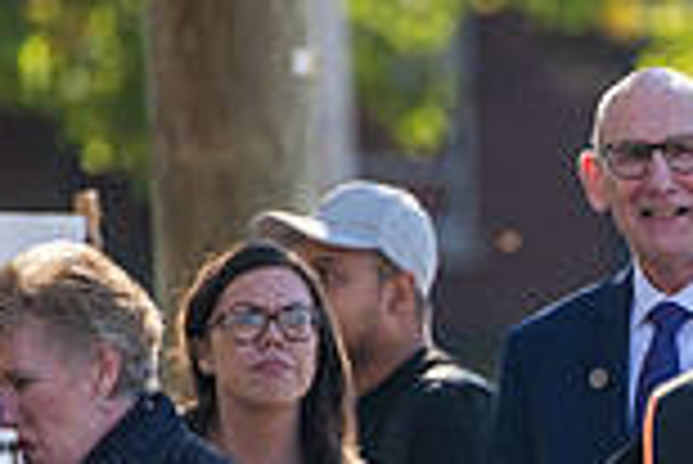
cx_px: 855
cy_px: 547
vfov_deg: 1.8
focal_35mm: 753
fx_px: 14509
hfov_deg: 2.7
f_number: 4
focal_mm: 200
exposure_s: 1/500
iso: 160
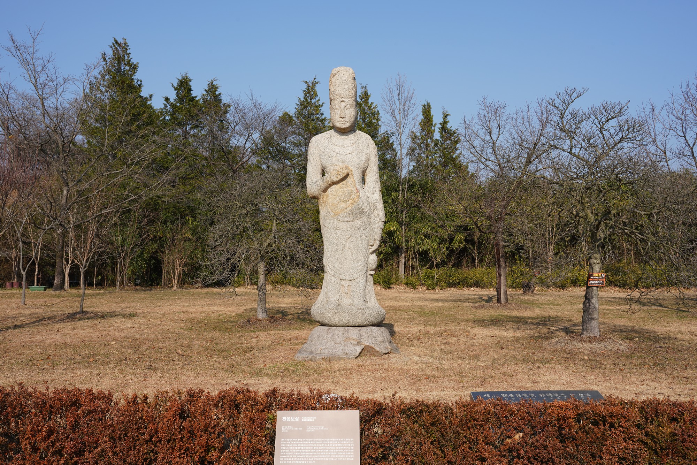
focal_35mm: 35
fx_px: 678
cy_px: 232
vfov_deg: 37.9
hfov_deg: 54.4
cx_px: 348
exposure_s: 1/100
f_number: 14
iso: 100
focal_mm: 35
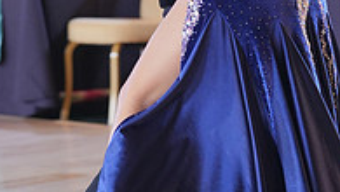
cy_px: -80
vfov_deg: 5.2
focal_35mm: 234
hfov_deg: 9.2
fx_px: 2111
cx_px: 271
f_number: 2
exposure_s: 1/500
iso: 1600
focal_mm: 75
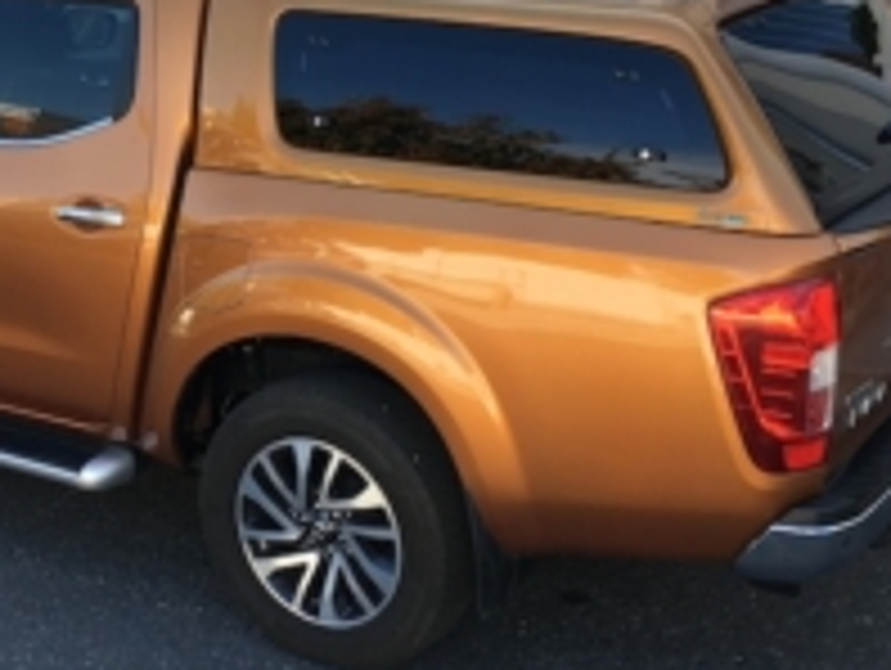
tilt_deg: -11.7
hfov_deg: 31.8
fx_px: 1546
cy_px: 207
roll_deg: -2.8
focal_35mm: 60
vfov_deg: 24.3
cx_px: 270
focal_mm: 4.15
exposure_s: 1/255
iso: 25
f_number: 2.2
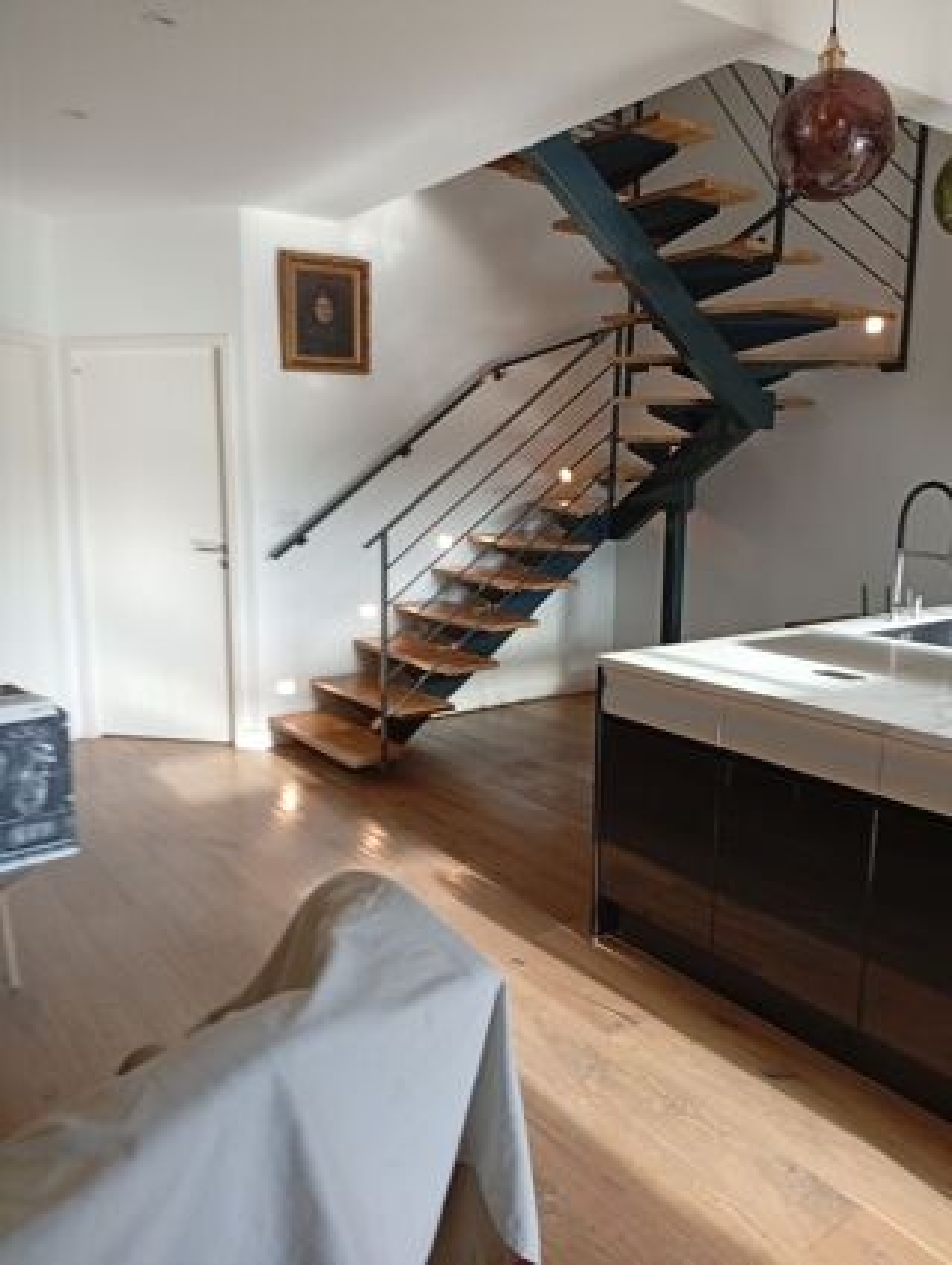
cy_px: 632
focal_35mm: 27
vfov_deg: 65.2
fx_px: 988
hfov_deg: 51.5
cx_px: 476
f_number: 1.8
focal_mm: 3.98
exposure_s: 1/50
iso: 212
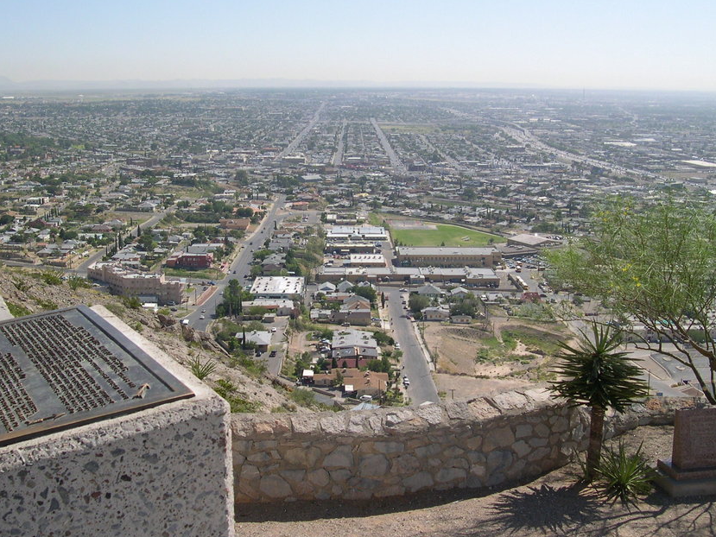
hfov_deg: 42.9
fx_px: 910
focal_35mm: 44
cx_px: 344
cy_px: 244
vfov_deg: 32.9
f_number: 7.6
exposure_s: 1/224
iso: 100
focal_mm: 8
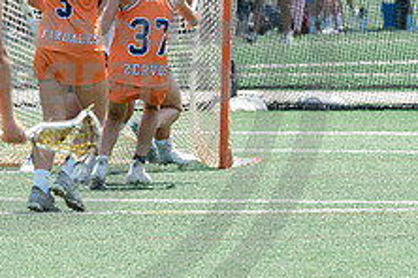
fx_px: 11227
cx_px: 60
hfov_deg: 2.1
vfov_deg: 1.4
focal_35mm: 967
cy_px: 78
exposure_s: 1/1600
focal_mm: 200
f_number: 5
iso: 400
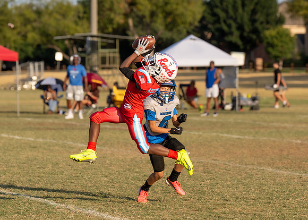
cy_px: 105
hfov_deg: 10.0
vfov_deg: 7.1
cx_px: 151
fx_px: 1768
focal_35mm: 202
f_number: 3.2
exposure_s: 1/2500
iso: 125
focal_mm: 118
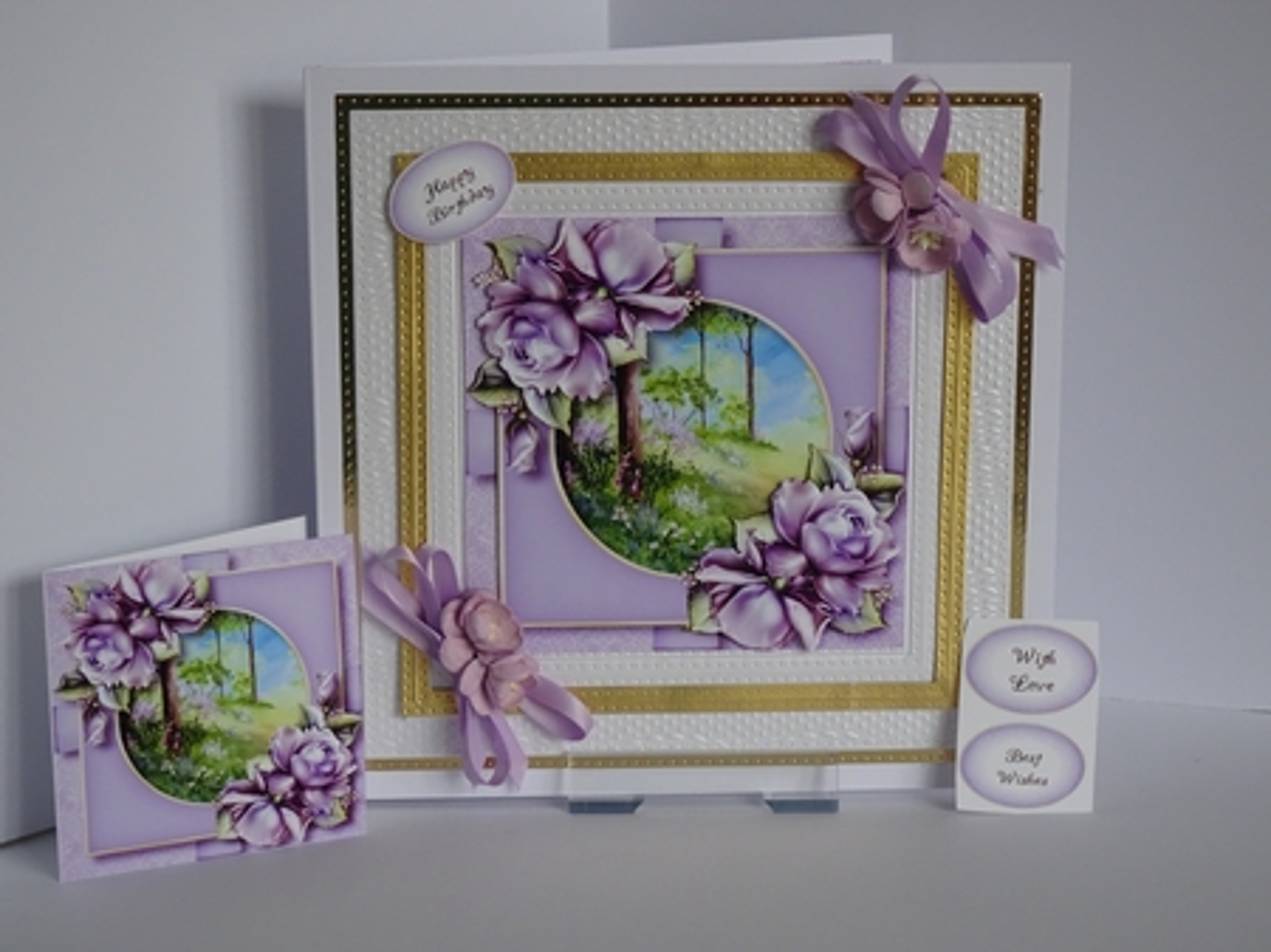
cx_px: 636
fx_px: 2569
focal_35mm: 70
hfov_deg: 27.8
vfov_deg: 21.0
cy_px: 476
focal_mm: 12.01
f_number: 5
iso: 320
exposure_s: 1/80
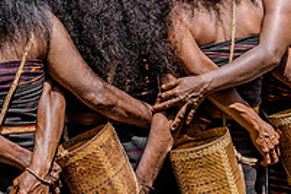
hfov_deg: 15.8
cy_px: 1
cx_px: -7
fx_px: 1027
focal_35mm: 127
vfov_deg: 10.7
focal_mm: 44
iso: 250
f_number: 5
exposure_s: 1/400
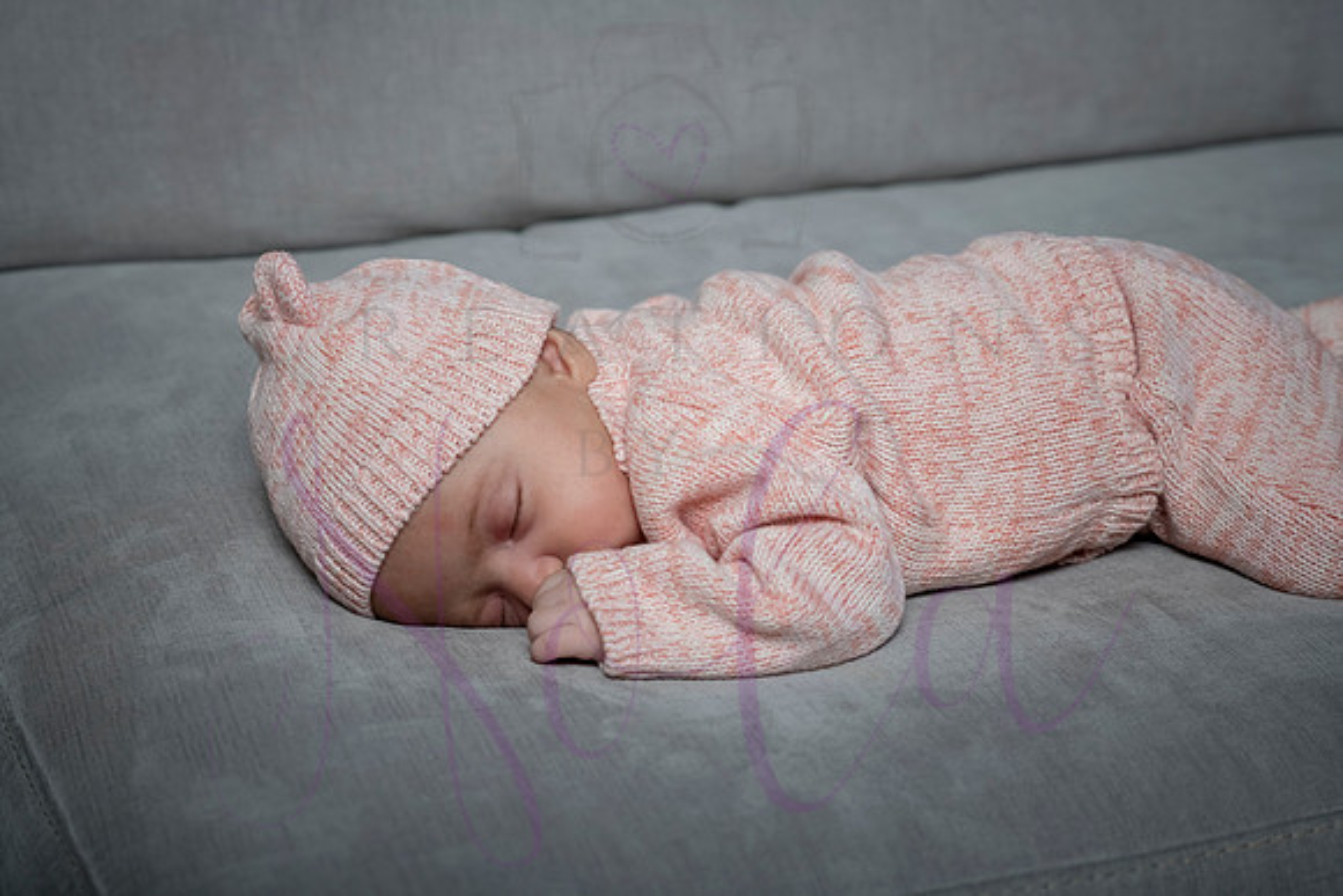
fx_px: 3172
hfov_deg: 23.9
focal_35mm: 85
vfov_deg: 16.1
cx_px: 672
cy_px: 448
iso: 800
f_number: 6.3
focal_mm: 85
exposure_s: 1/200
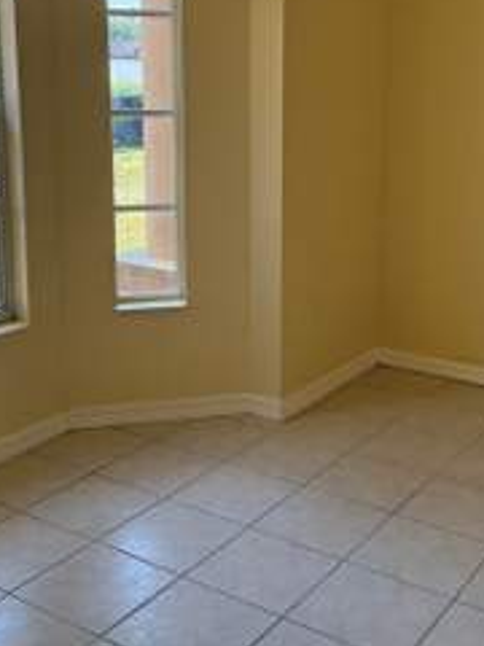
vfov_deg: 39.3
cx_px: 242
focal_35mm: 48
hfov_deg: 30.3
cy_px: 229
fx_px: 895
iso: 125
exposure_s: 1/242
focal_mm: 6.76
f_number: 1.78
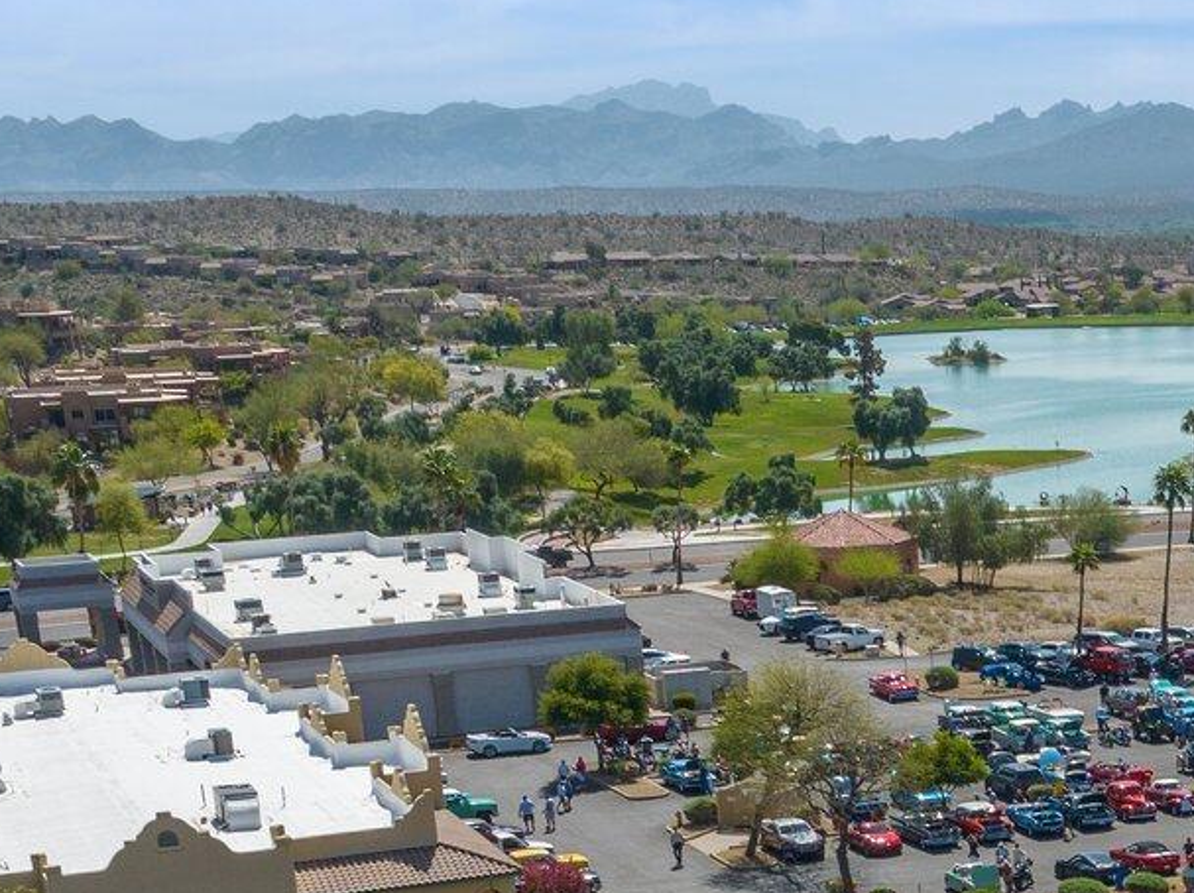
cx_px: 1574
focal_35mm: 81
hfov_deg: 21.7
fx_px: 2791
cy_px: 1372
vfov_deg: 16.4
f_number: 5.6
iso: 100
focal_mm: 12.29
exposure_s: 1/640
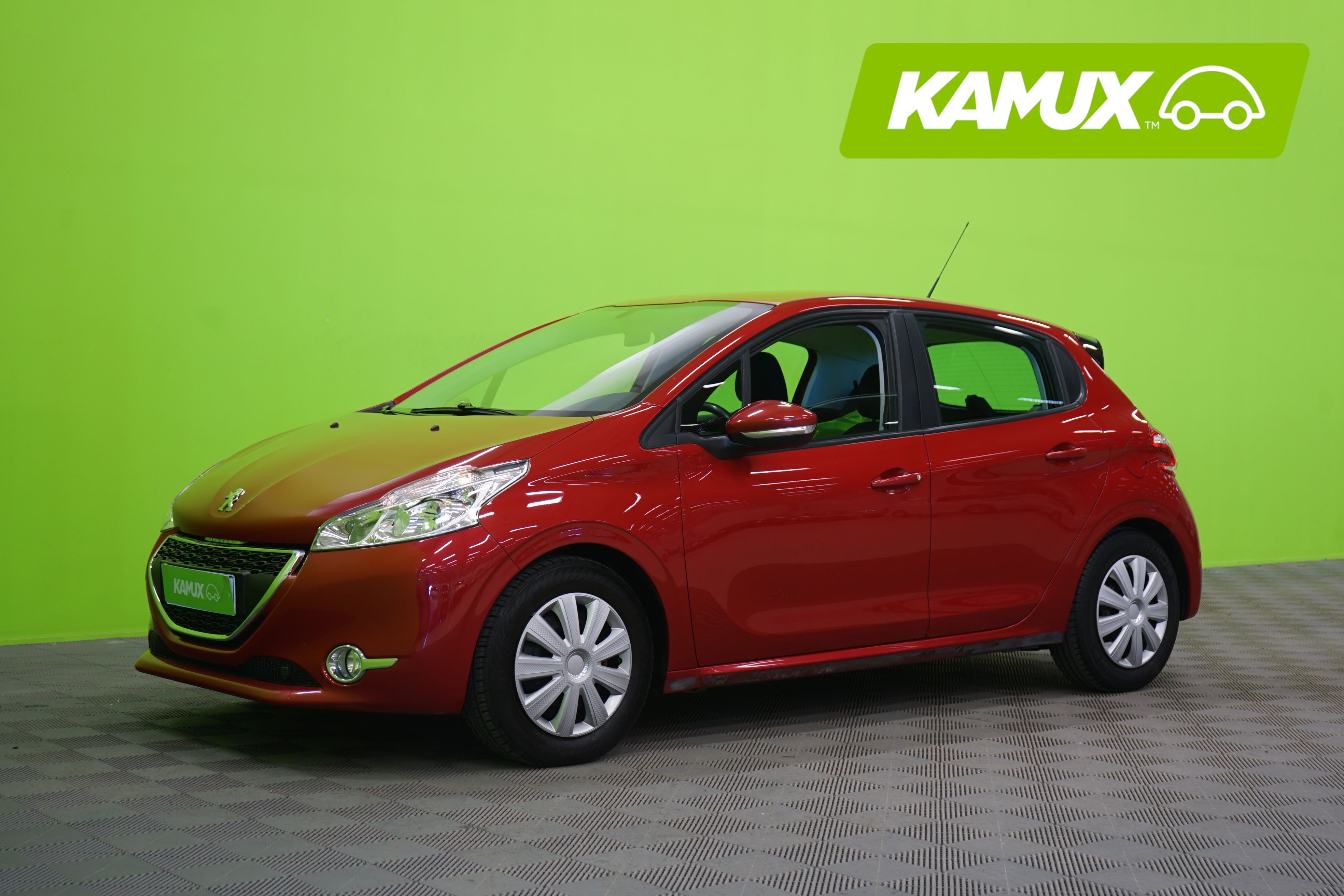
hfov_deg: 38.9
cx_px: 672
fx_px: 1904
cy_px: 448
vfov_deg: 26.5
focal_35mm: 51
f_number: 5
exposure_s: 1/8
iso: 400
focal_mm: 51
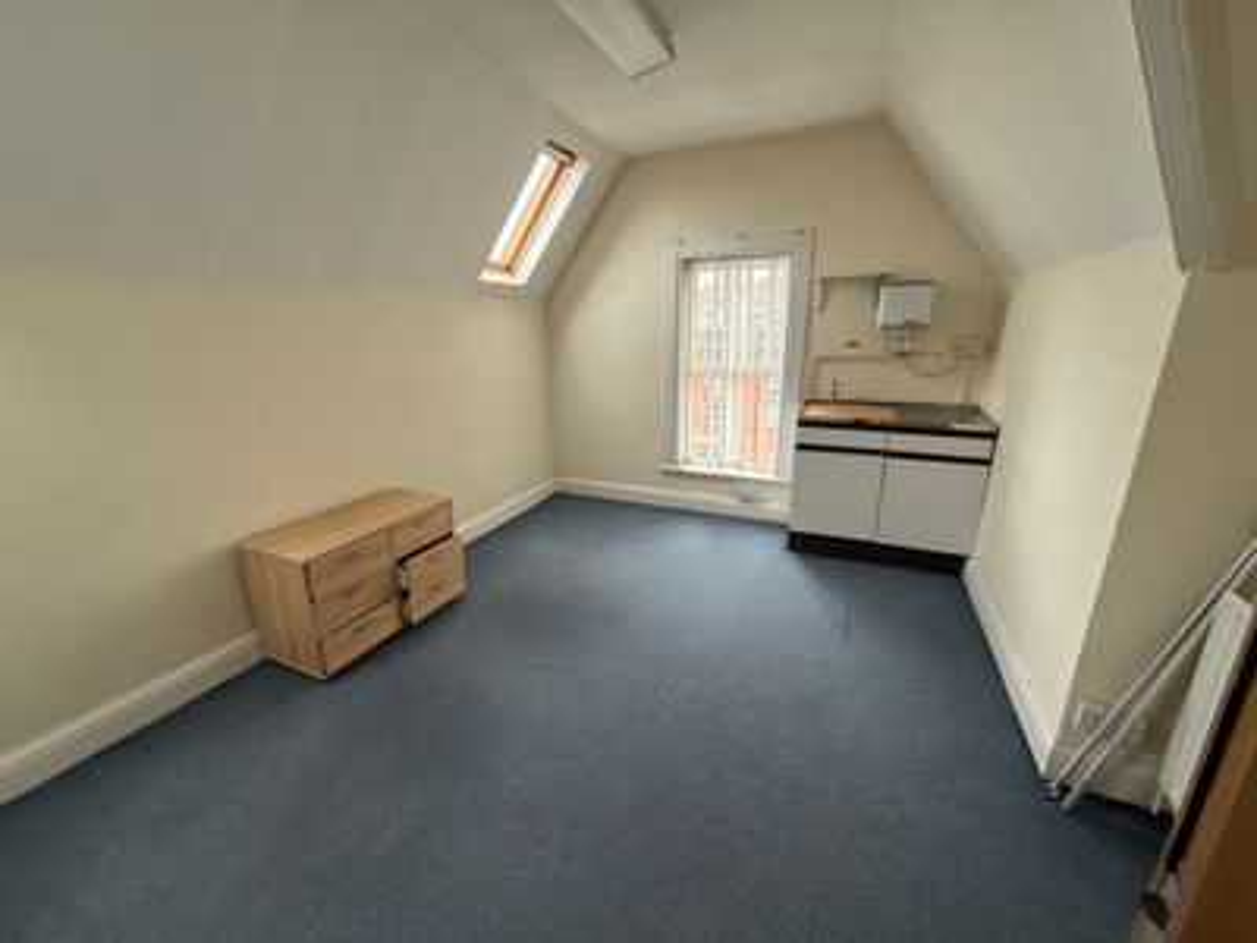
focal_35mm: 14
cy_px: 472
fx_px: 508
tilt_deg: -15.2
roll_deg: +0.5
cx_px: 628
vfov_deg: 85.7
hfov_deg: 102.1
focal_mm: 2.22
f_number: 2.2
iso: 200
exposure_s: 1/99
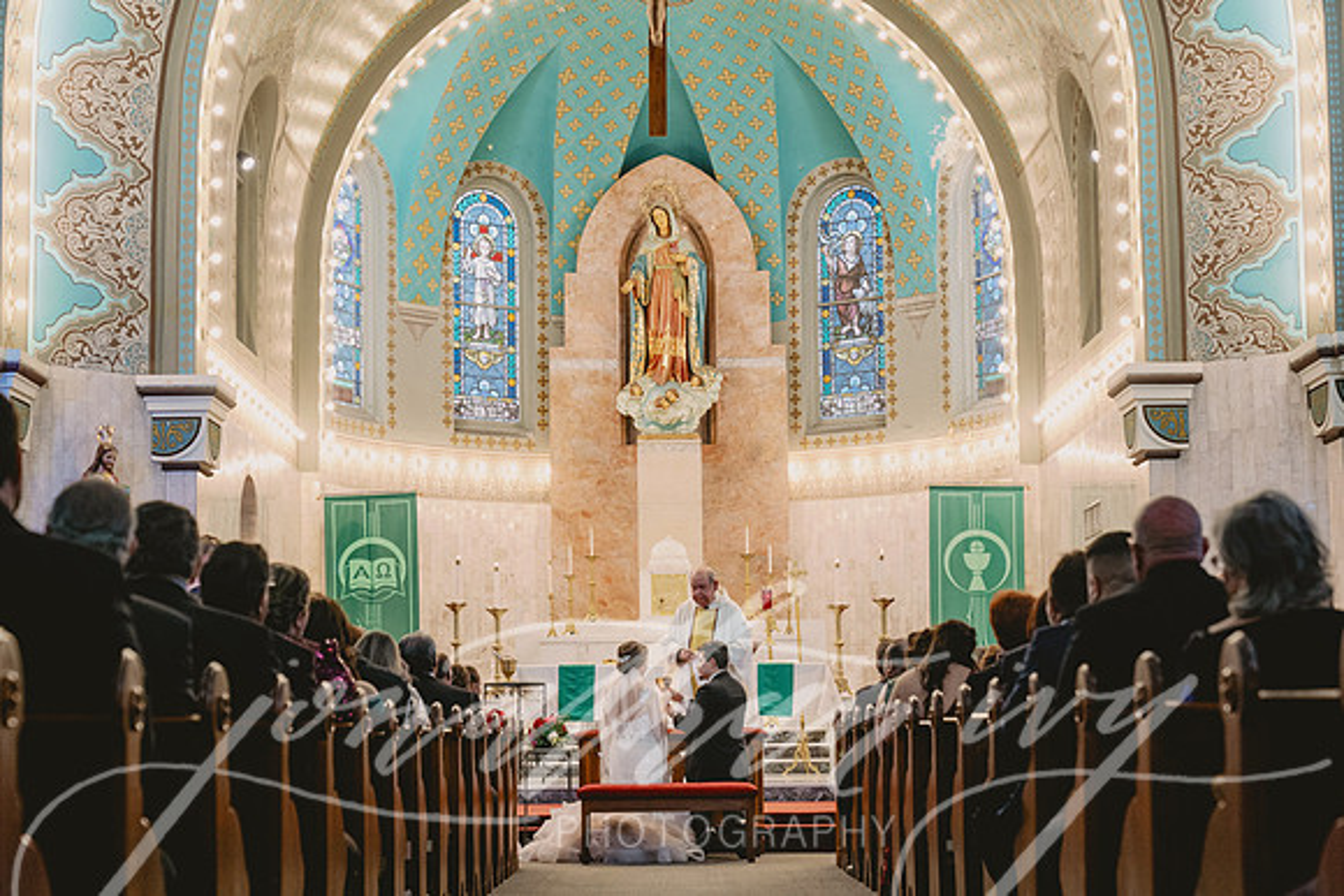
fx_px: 2464
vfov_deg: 20.6
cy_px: 448
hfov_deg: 30.5
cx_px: 672
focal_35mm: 66
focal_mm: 66
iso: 1600
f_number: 4
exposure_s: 1/125
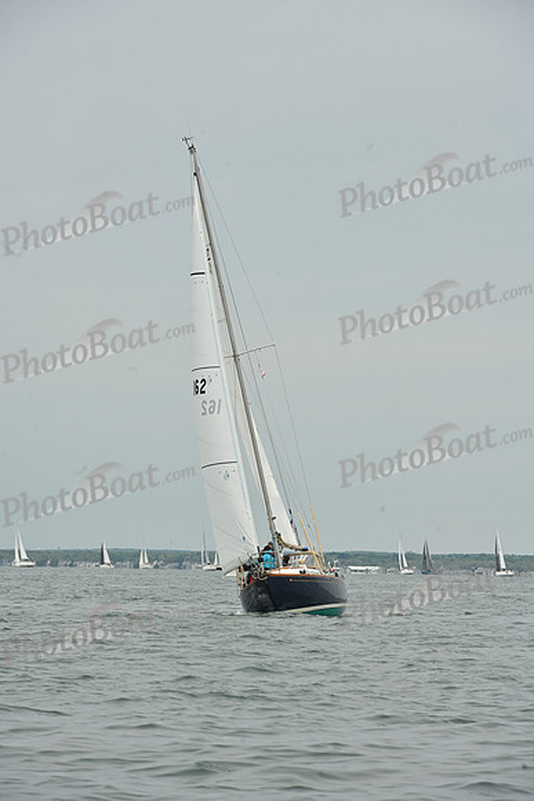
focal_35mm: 195
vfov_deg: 10.5
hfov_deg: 7.0
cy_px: 400
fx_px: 4336
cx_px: 267
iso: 320
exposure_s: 1/800
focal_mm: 195
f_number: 14
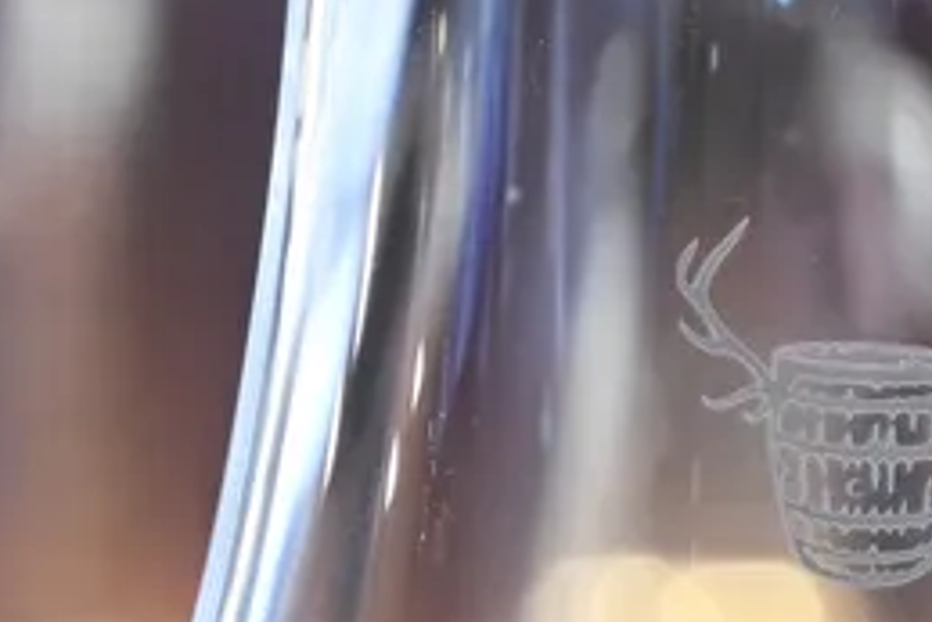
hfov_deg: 3.8
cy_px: 913
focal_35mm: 518
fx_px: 13417
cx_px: 2972
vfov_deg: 2.7
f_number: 8
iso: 400
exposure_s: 1/6
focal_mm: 70
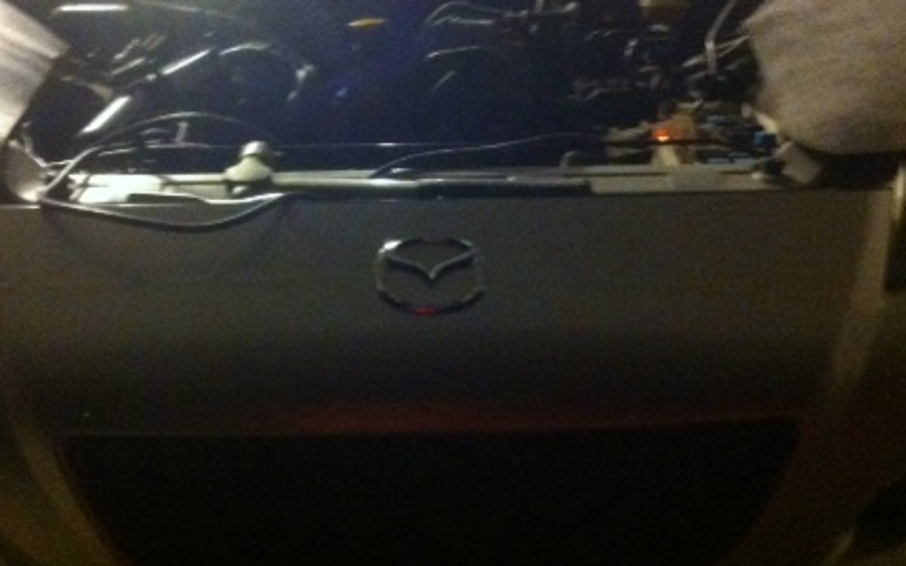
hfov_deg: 36.8
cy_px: 173
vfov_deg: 23.4
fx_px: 1357
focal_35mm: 55
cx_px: 385
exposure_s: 1/15
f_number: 2.8
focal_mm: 3.85
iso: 1000
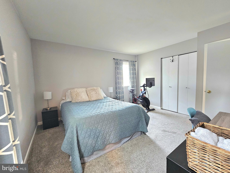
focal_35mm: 13
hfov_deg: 106.2
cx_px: 115
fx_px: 86
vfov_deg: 89.9
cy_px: 86
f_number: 2.2
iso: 320
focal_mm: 2.2
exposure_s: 1/30
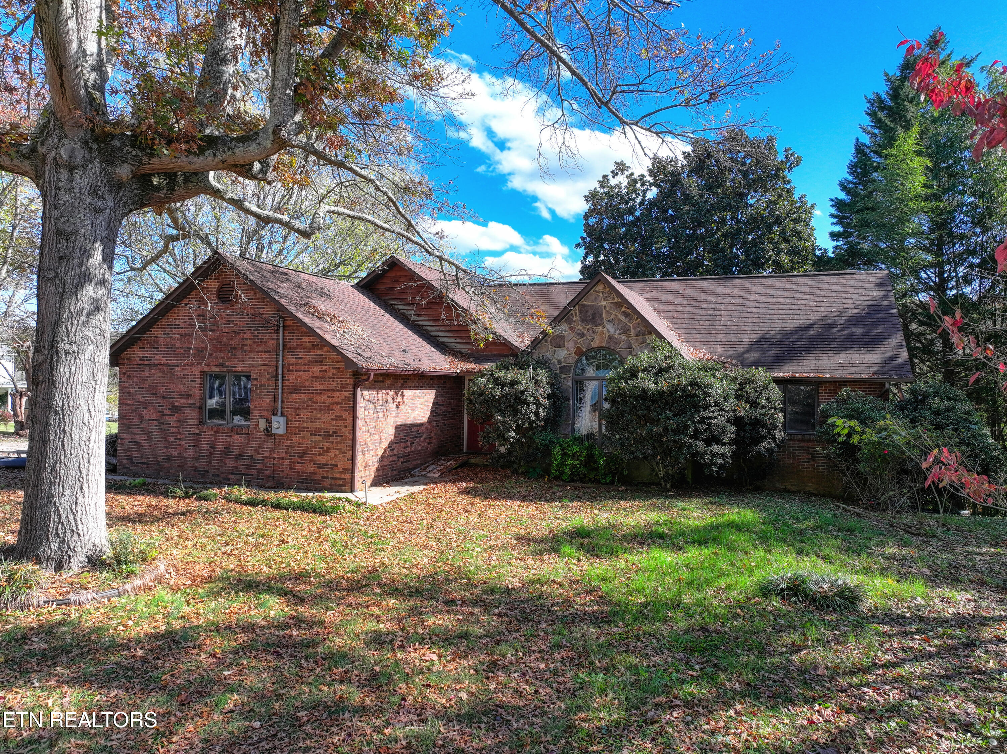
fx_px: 698
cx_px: 504
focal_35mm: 24
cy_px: 377
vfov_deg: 56.8
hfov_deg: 71.6
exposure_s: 1/640
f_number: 2.8
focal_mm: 12.3
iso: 230
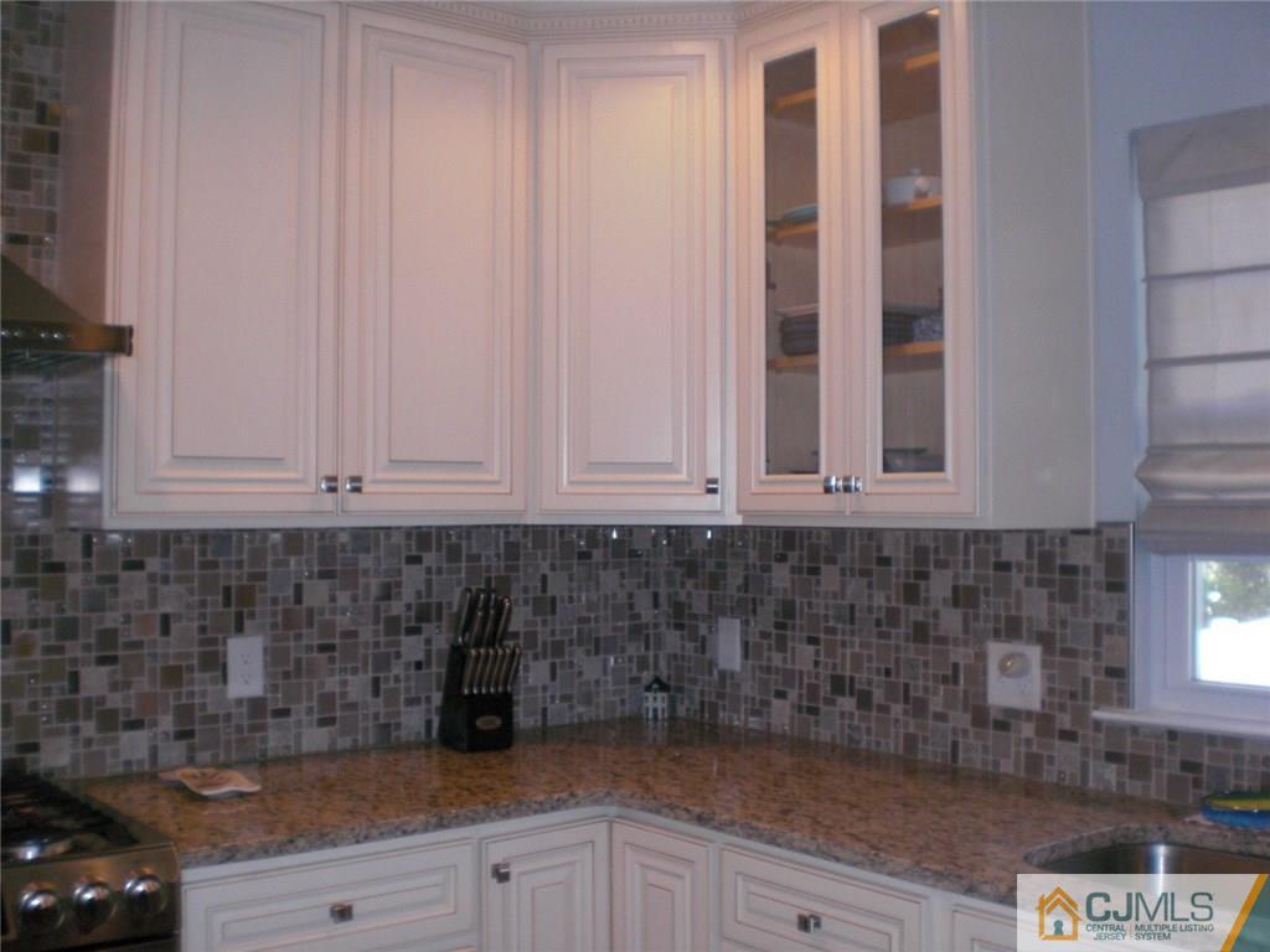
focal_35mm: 38
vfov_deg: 37.7
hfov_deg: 49.0
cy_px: 476
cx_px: 635
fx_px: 1394
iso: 200
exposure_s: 1/60
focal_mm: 6.3
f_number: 3.1
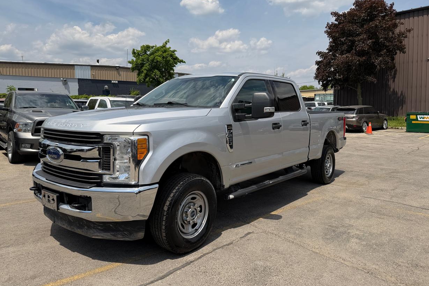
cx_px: 218
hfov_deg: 69.4
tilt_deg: -4.2
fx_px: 310
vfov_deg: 49.4
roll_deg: +0.1
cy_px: 126
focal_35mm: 26
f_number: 1.78
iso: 80
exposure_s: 1/6711
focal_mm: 6.76
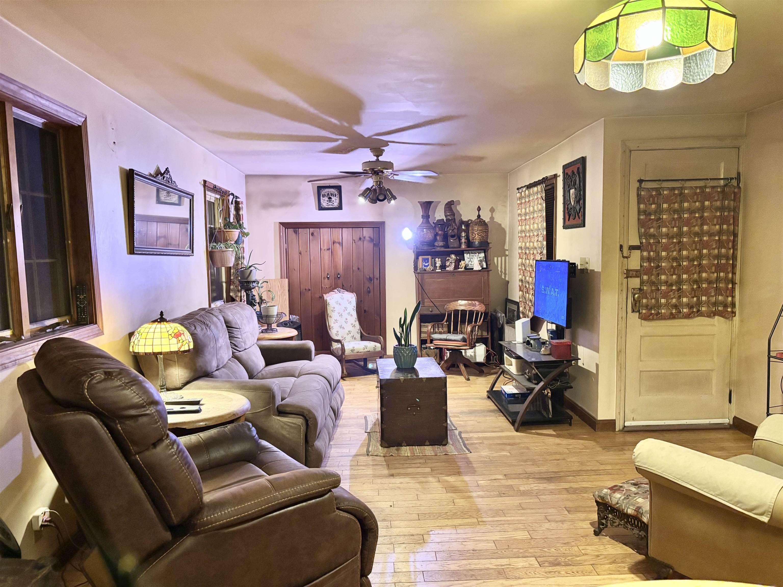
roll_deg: +1.4
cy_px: 294
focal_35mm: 26
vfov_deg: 53.1
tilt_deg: -4.7
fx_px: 588
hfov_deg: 67.3
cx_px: 392
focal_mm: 5.96
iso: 500
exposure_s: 1/30
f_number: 1.6
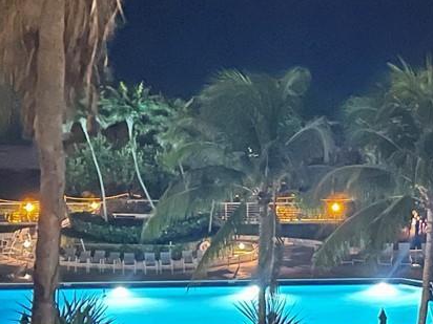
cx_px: 419
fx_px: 1263
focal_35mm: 101
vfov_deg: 14.6
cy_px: 191
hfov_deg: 19.0
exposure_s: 1/9
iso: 2500
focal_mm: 5.1
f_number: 1.6
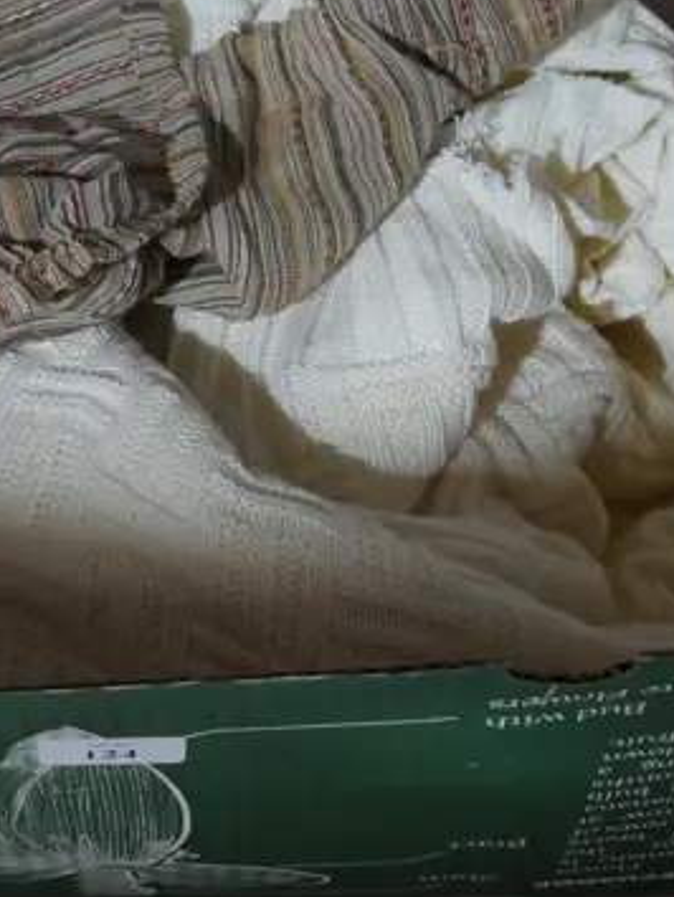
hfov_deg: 14.1
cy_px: -122
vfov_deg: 18.1
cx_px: 100
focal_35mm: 104
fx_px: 2697
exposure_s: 1/60
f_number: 4
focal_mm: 18
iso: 1250
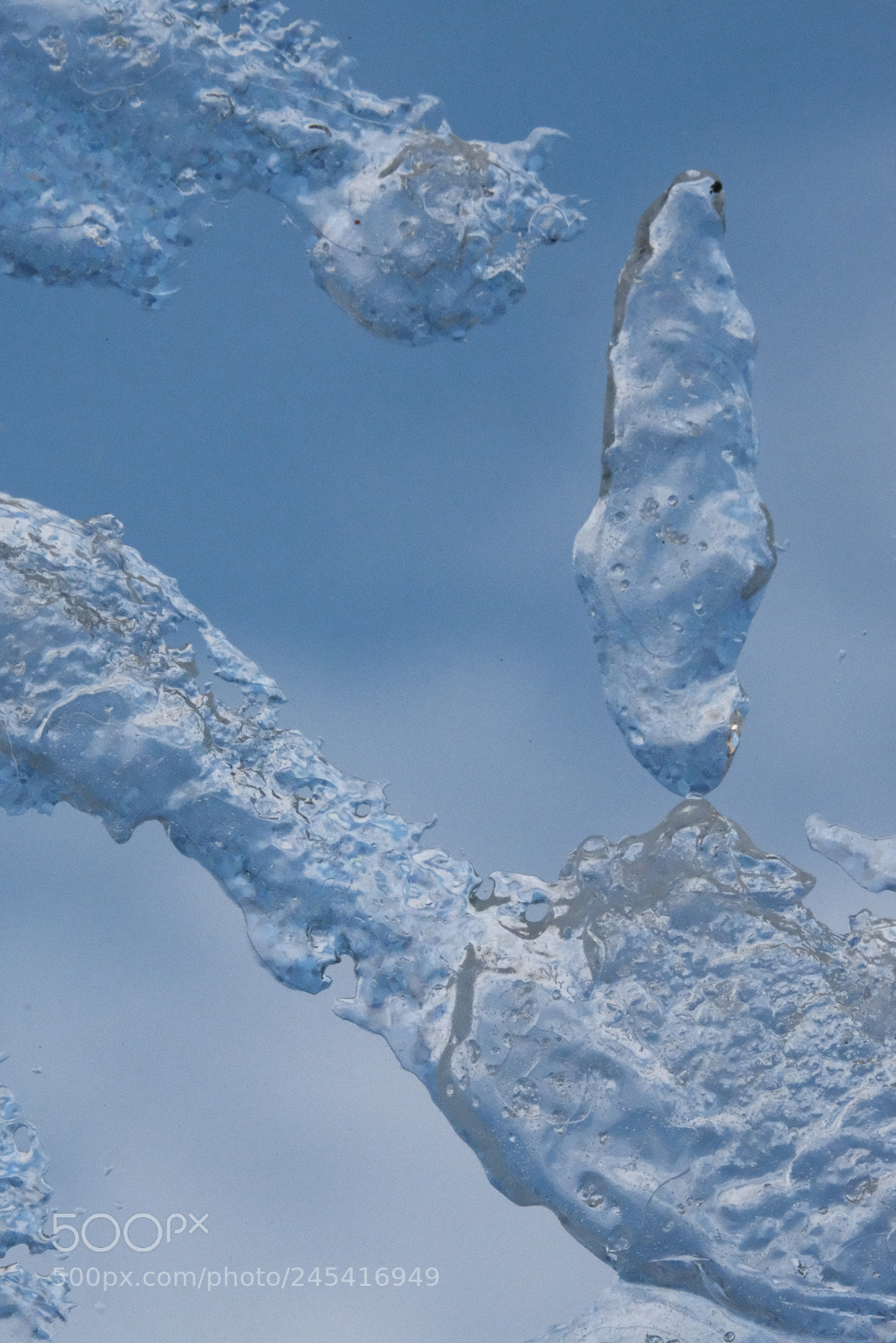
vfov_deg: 8.8
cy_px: 672
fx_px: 8733
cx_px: 448
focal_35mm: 234
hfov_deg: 5.9
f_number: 16
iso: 12800
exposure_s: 1/1600
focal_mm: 156.1
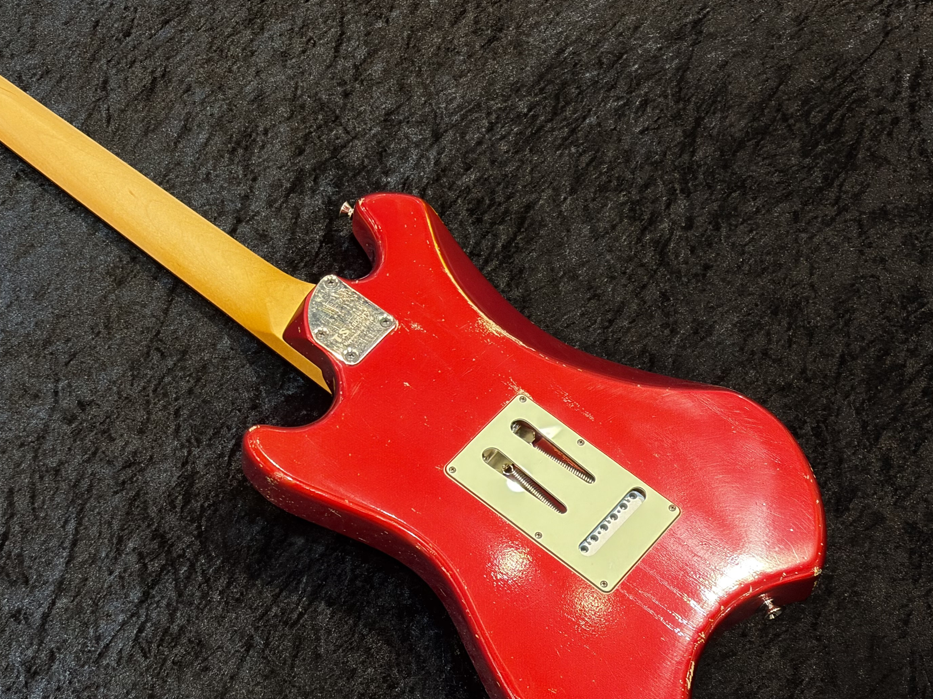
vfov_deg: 19.4
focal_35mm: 76
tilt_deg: -61.1
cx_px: 347
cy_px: 364
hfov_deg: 25.6
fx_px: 2048
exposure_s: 1/60
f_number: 1.6
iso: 125
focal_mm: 5.96
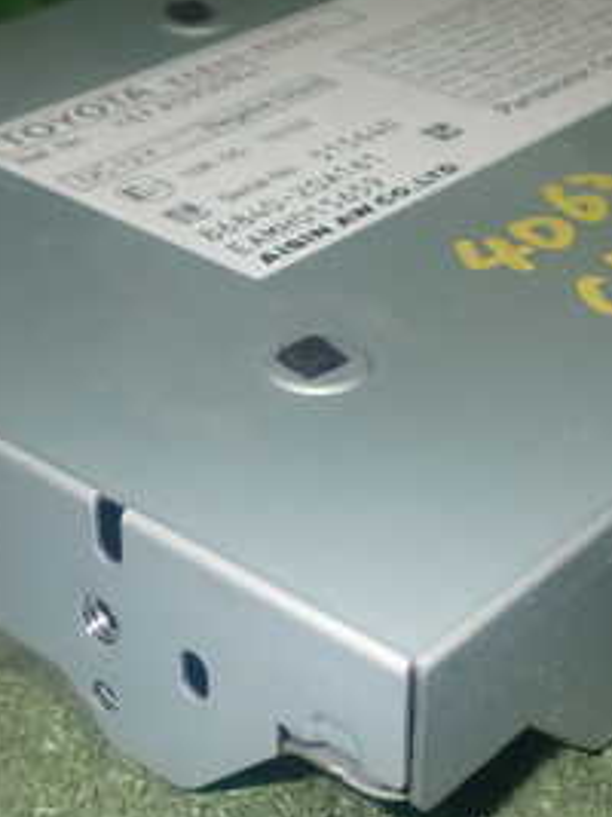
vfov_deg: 24.1
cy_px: 419
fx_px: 1911
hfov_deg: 18.1
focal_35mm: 81
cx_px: 404
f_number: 7.1
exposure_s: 1/40
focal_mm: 6.37
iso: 320
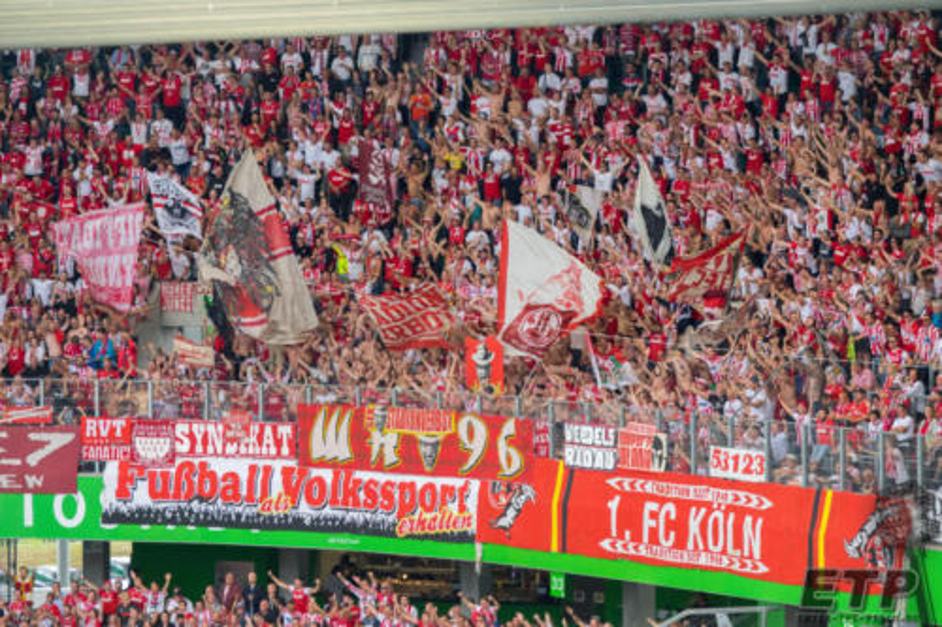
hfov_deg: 9.3
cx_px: 471
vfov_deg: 6.2
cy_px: 314
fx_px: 5781
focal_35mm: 221
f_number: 4
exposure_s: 1/500
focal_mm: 81.1
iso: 800
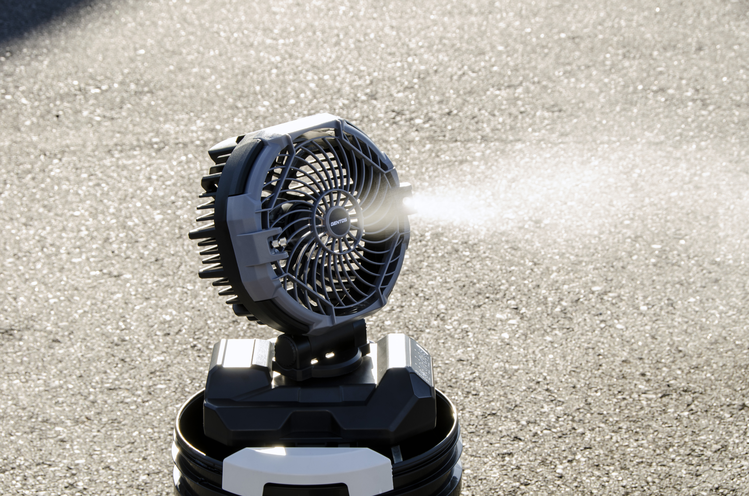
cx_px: 374
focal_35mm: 90
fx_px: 1869
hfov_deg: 22.7
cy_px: 248
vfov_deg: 15.1
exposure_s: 1/25
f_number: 14
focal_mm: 60
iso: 100
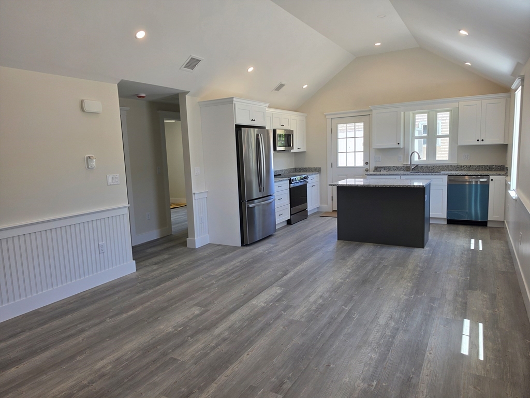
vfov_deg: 58.9
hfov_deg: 73.9
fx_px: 352
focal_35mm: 23
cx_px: 265
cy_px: 199
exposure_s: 1/120
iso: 16
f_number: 1.4
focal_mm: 6.5
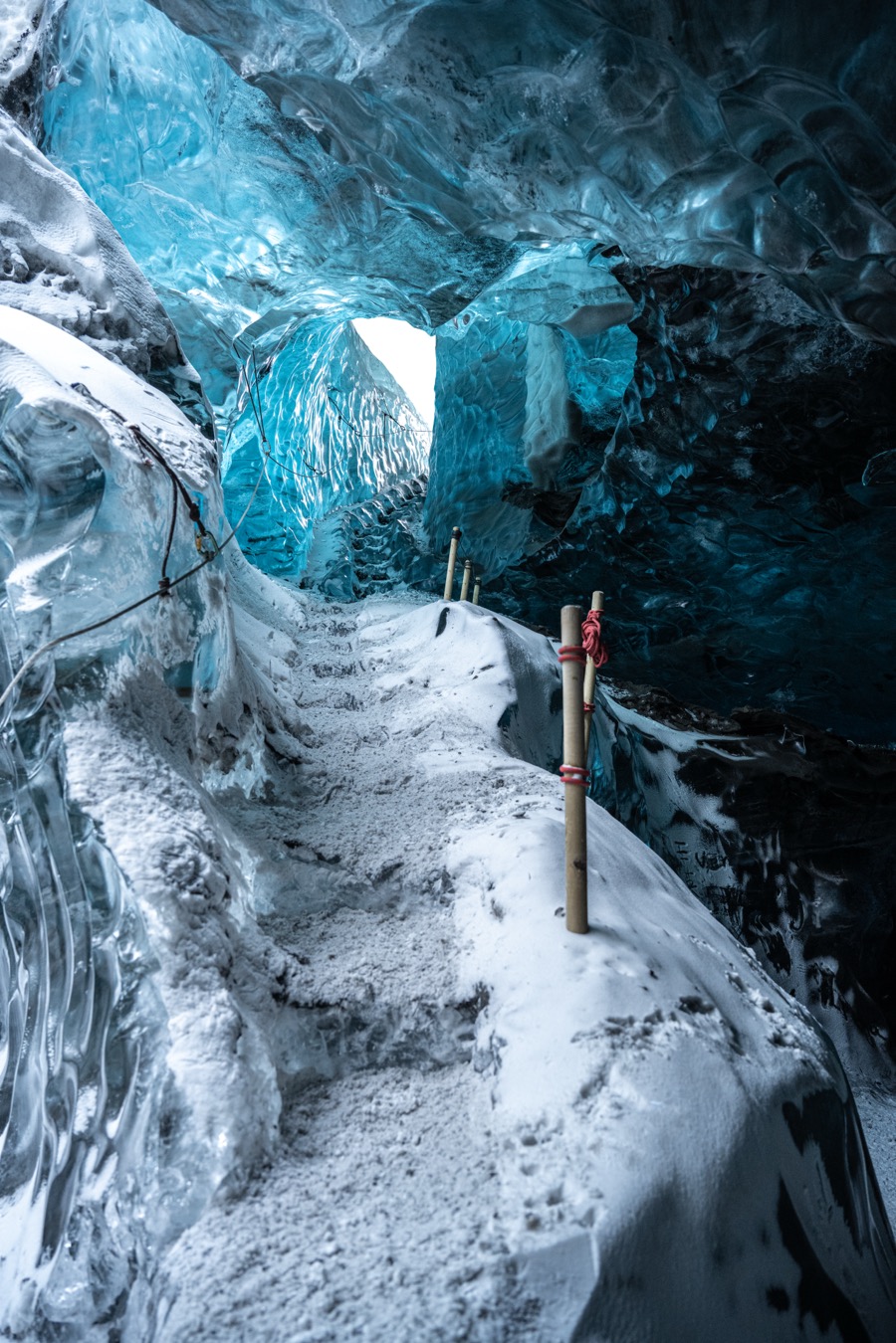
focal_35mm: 24
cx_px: 448
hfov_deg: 53.1
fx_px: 896
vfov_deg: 73.7
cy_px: 672
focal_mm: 24
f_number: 3.5
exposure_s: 1/30
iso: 1250
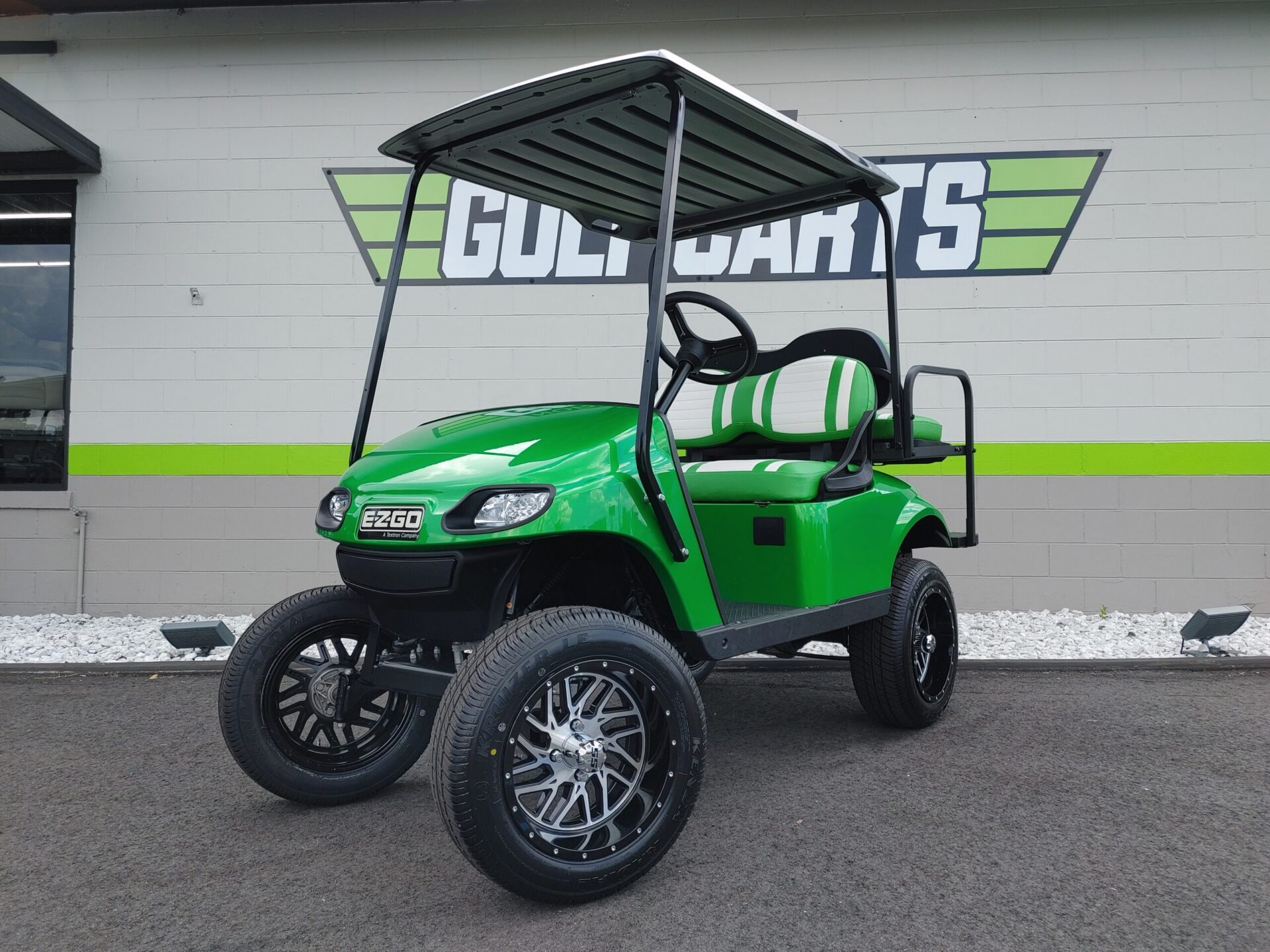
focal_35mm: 26
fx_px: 954
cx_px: 635
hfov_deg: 67.3
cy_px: 476
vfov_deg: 53.1
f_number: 1.8
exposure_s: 1/595
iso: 50
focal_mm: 4.81
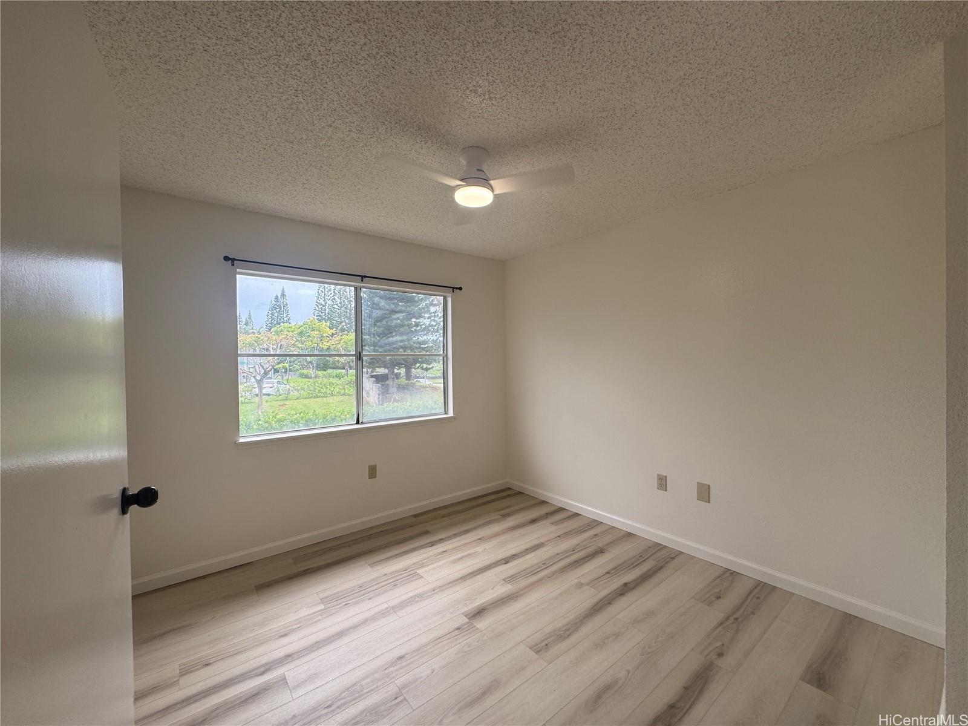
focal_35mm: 14
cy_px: 363
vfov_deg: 85.7
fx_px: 391
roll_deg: +0.6
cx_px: 484
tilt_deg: -0.7
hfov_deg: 102.1
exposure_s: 1/200
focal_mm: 2.22
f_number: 2.2
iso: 40
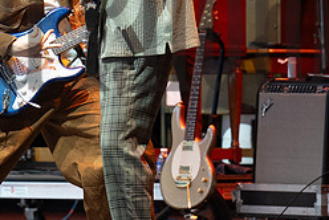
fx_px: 4639
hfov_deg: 4.1
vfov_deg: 2.7
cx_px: 29
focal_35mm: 507
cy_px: 22
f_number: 4
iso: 2500
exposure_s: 1/800
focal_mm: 145
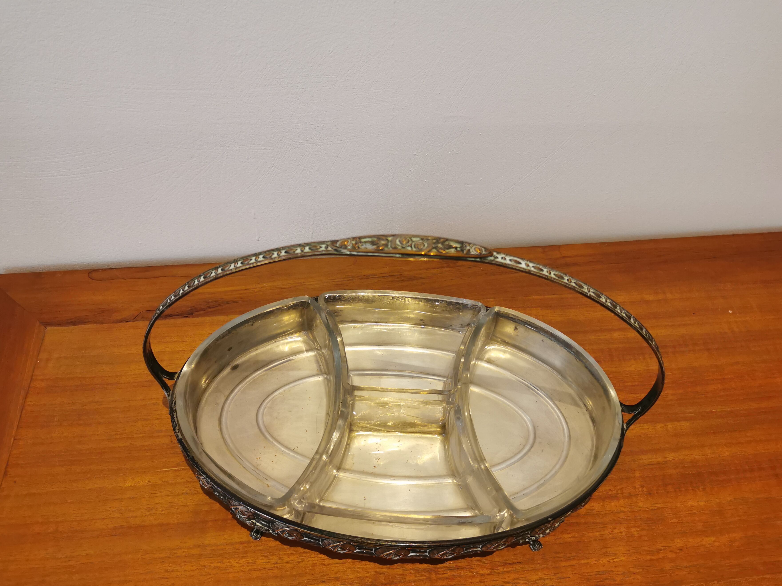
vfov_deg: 49.7
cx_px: 395
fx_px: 632
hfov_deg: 63.4
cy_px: 295
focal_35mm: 28
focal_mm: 5.58
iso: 200
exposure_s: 1/50
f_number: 1.8
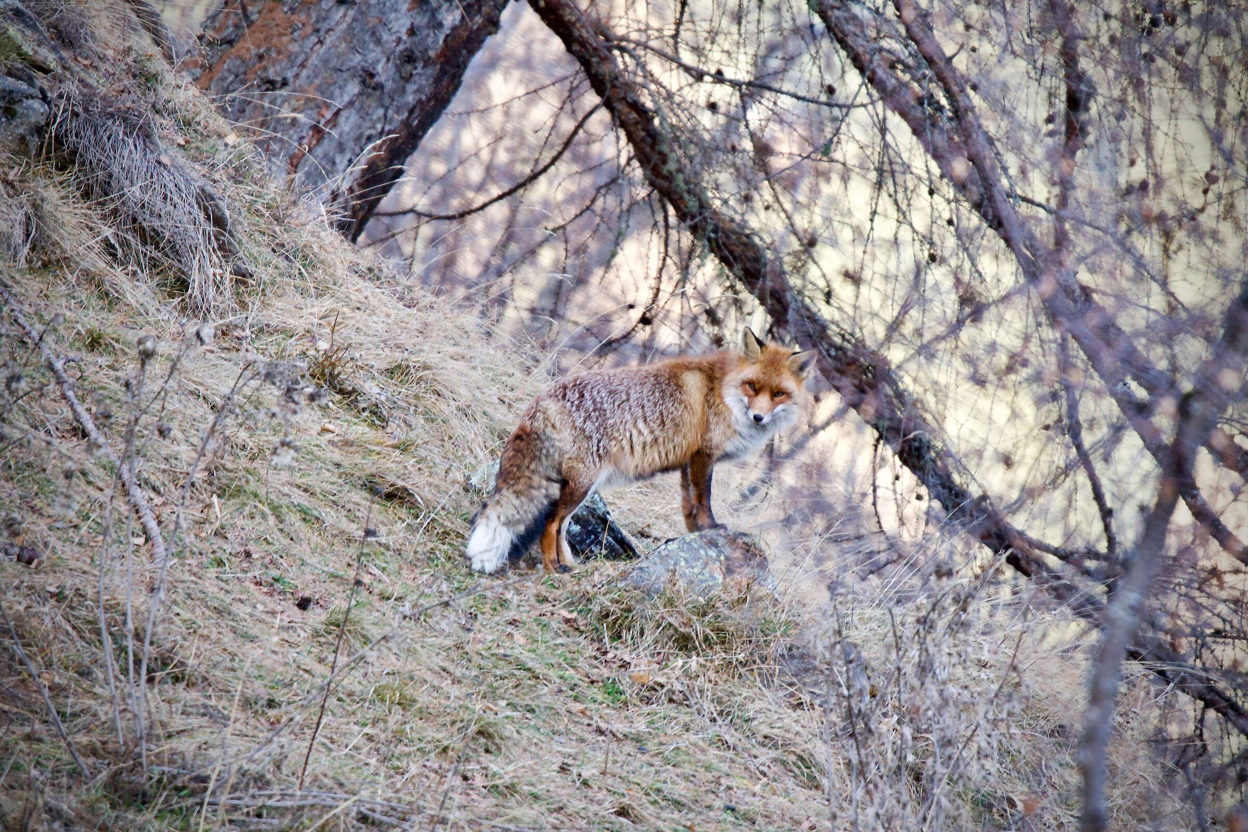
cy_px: 416
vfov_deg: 1.5
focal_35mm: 900
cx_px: 624
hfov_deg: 2.3
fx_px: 31198
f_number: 6.3
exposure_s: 1/200
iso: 1600
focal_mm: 600
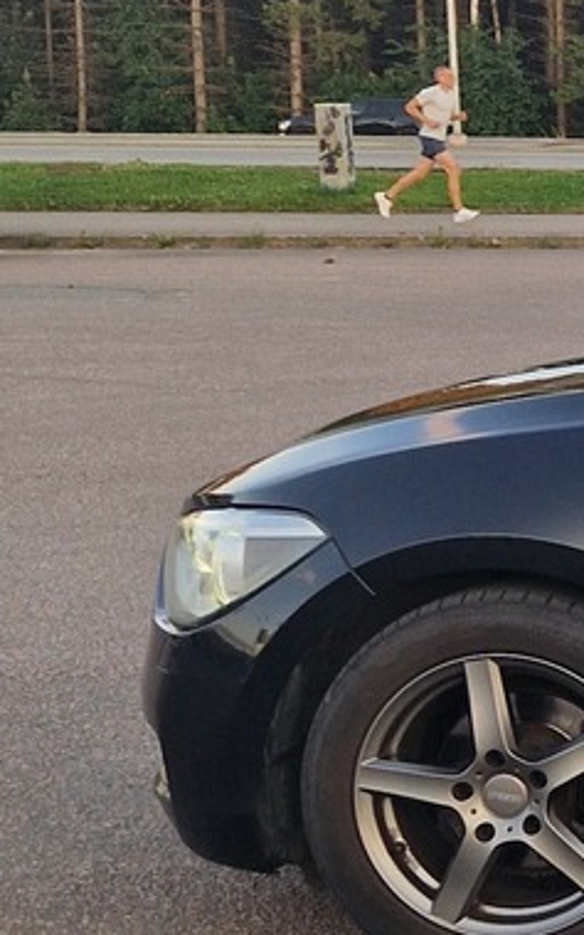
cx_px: 1434
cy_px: 486
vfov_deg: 20.2
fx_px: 2622
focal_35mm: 103
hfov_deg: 10.7
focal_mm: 5.4
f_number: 1.8
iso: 50
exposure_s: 1/180
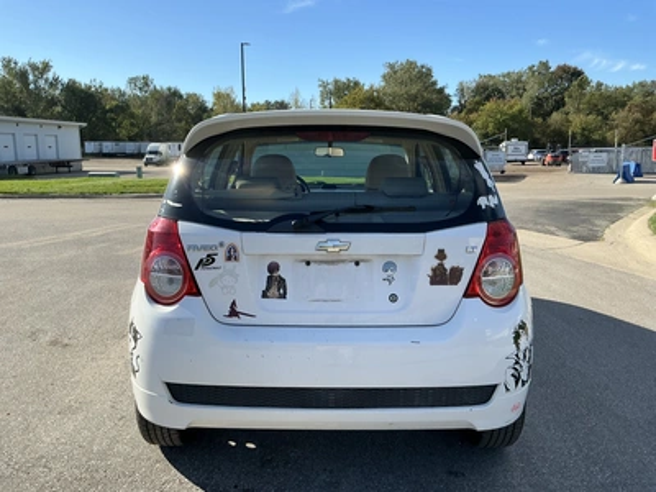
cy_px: 246
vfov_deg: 49.7
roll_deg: +0.1
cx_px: 328
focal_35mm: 28
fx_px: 531
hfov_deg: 63.4
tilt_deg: -7.0
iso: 25
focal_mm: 3
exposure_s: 1/1195
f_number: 1.8
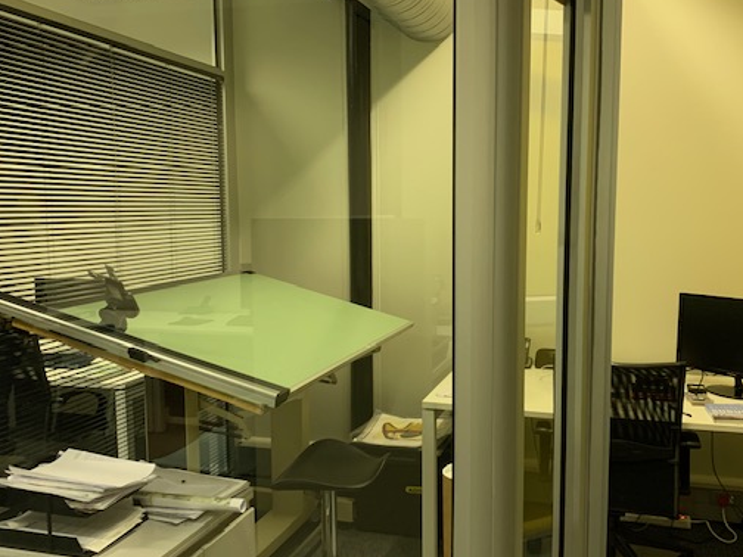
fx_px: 708
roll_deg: -1.5
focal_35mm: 33
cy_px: 286
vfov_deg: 42.9
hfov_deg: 55.2
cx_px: 423
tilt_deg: -7.2
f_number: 1.8
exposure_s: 1/50
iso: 250
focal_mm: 4.25
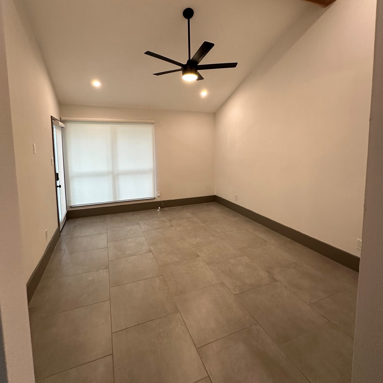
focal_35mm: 17
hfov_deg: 84.0
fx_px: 213
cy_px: 165
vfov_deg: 83.5
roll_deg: +0.5
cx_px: 189
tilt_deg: -6.4
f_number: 2.2
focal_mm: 2.22
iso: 200
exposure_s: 1/120
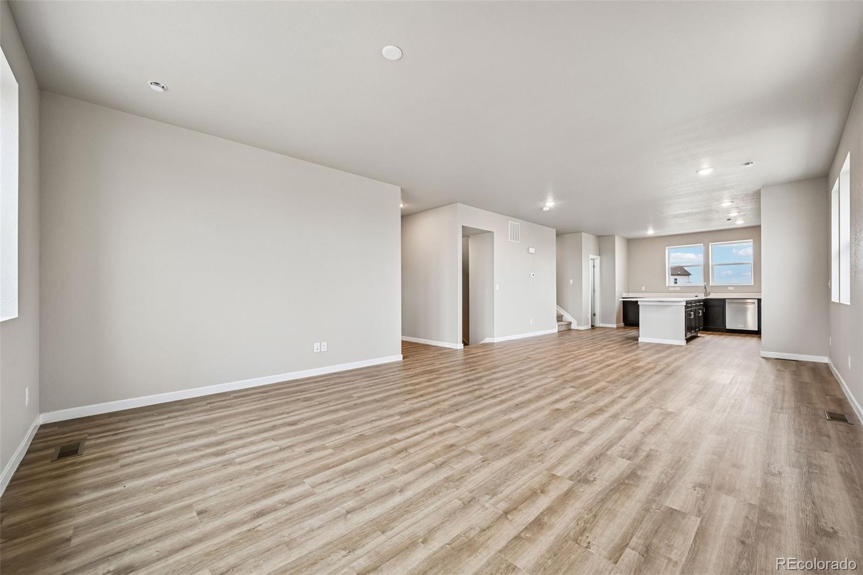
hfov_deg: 104.3
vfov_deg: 81.2
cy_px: 288
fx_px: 336
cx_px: 432
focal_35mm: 14
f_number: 11
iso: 320
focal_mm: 14
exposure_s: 1/15
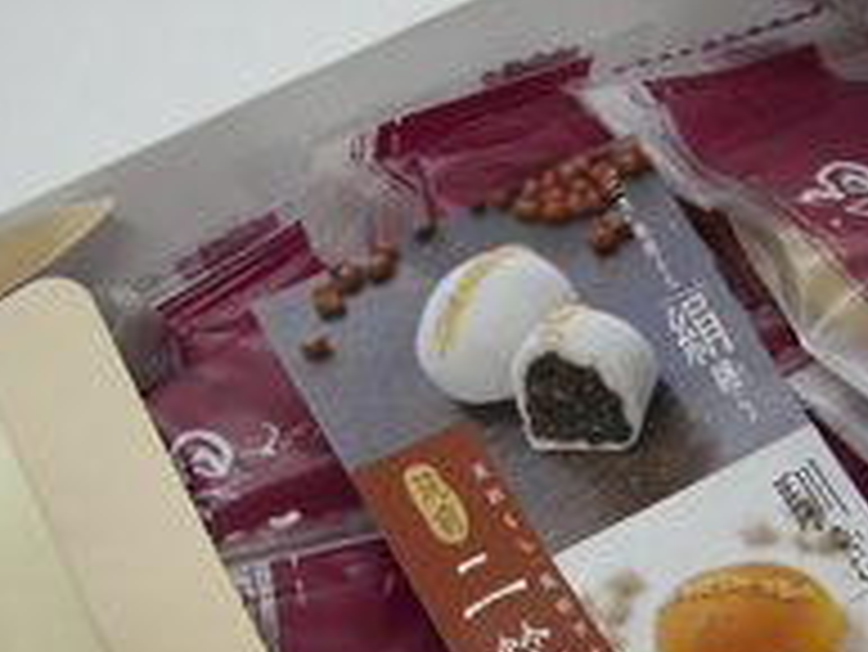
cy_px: 438
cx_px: 553
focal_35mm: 69
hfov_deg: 28.0
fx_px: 1731
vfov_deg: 21.2
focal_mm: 6.2
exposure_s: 1/60
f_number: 2.7
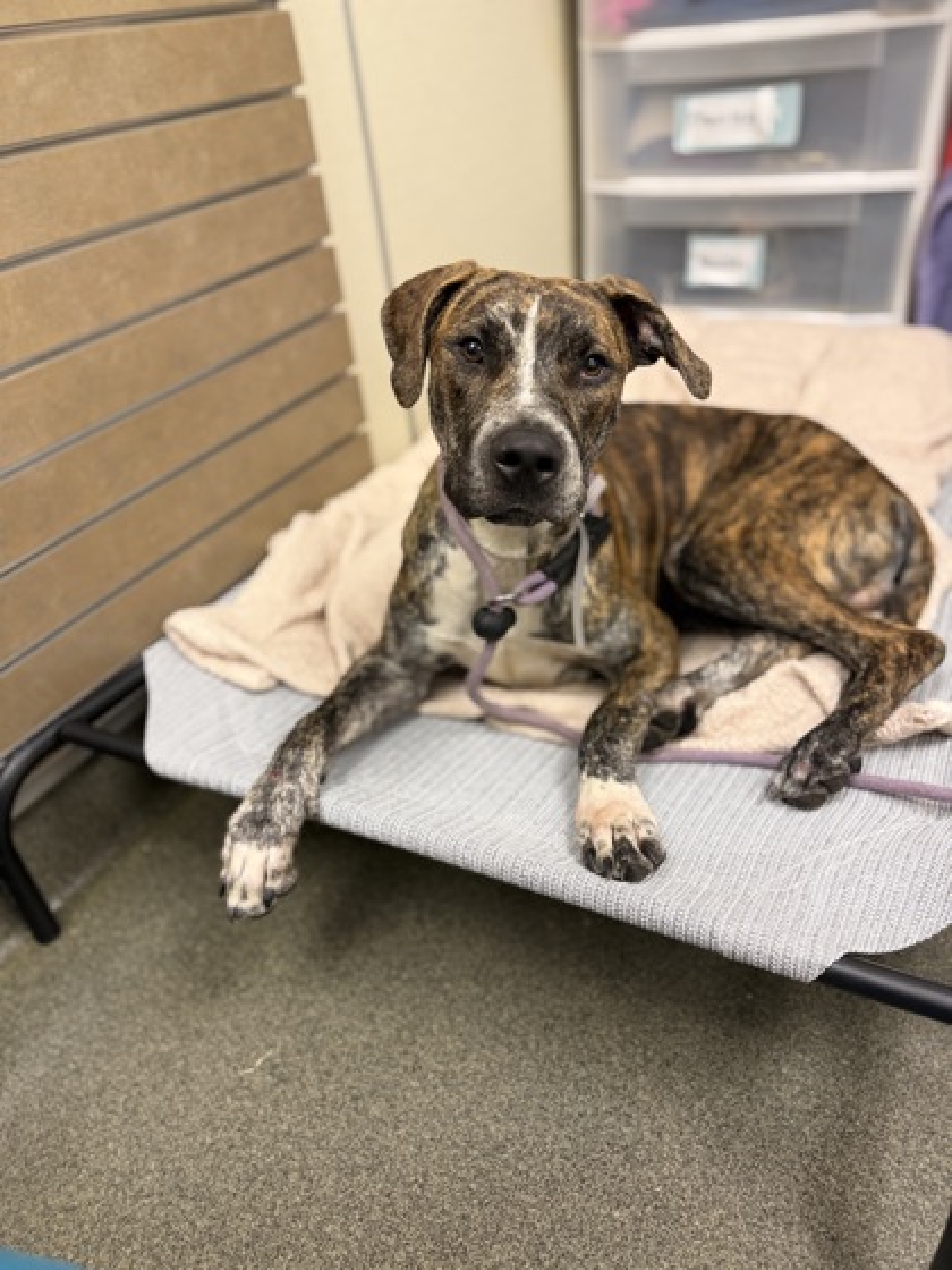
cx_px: 476
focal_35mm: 24
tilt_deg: -34.3
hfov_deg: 56.8
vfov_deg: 71.6
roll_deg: +7.5
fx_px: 880
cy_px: 635
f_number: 1.78
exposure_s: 1/60
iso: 200
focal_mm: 6.76
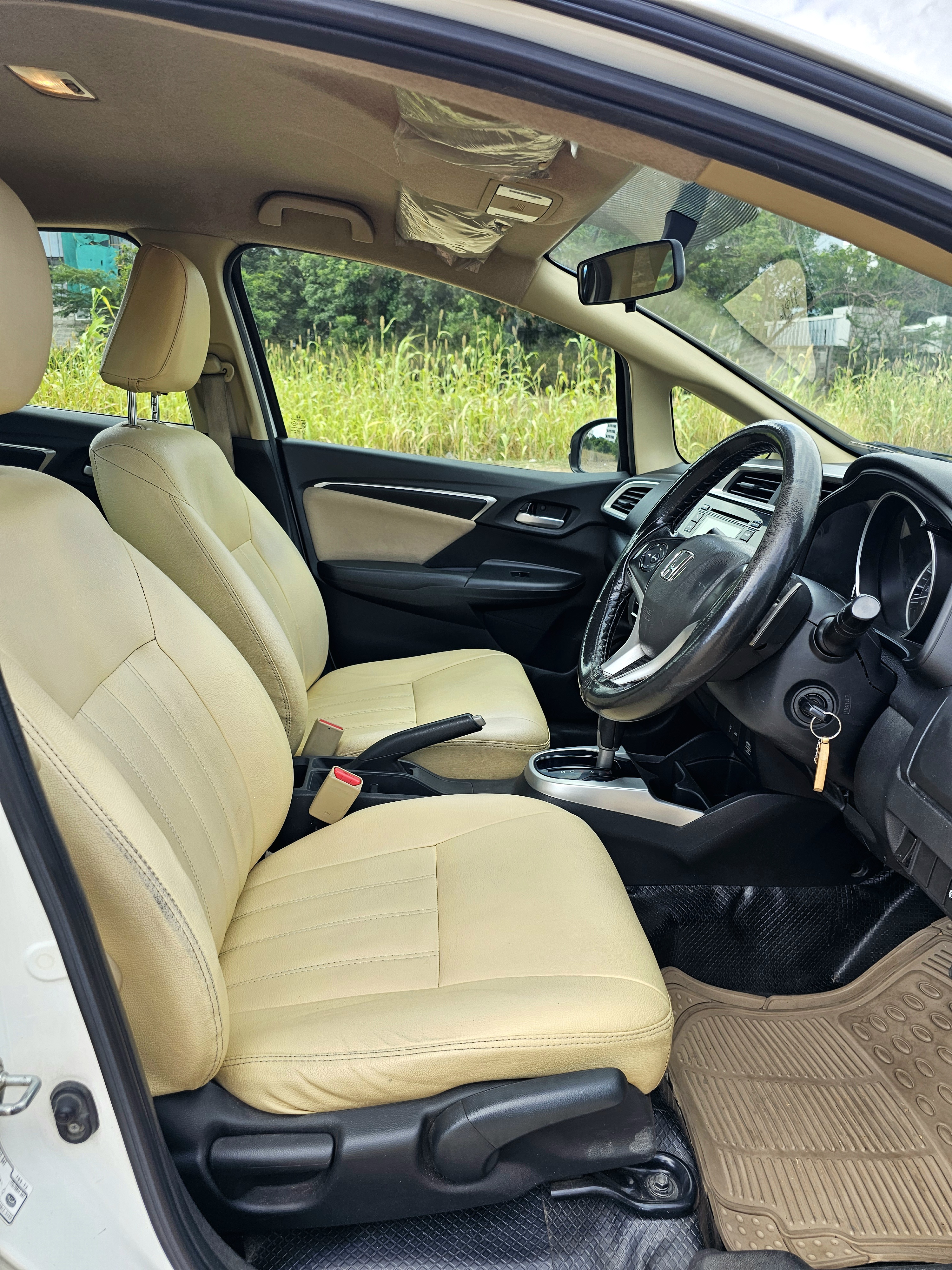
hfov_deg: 58.9
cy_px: 635
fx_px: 843
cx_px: 476
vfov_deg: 73.9
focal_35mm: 23
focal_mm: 6.3
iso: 20
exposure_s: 1/182
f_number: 1.7
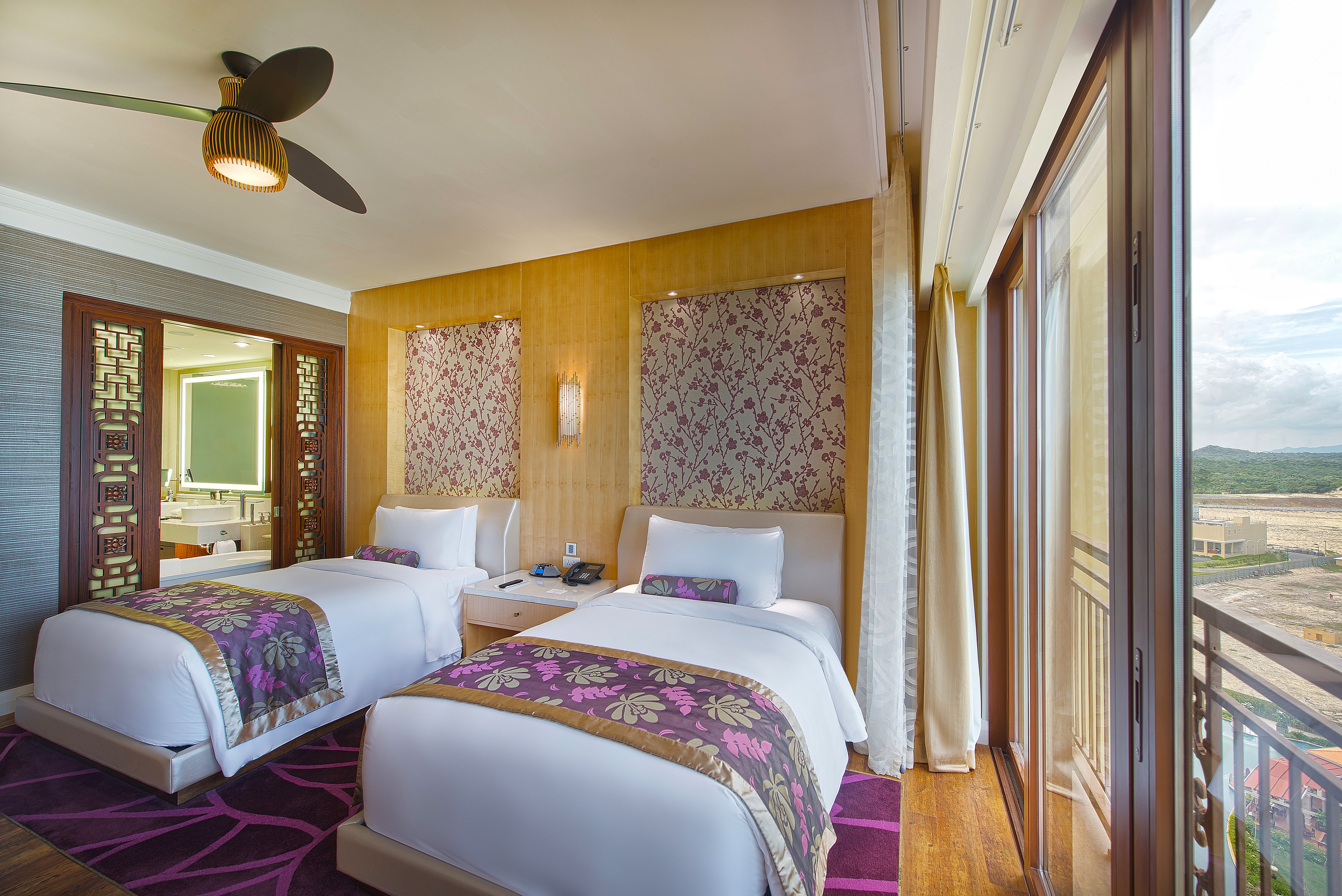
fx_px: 522
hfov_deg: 104.2
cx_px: 671
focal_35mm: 14
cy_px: 448
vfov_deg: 81.3
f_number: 9
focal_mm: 14
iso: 50
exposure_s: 6
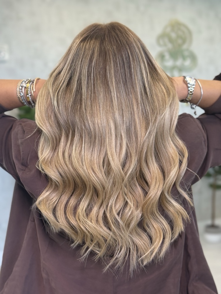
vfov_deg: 39.7
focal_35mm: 48
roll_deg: +0.9
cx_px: 110
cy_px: 147
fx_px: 409
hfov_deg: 30.3
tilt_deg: -3.9
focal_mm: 6.76
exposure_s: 1/172
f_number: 1.78
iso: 100
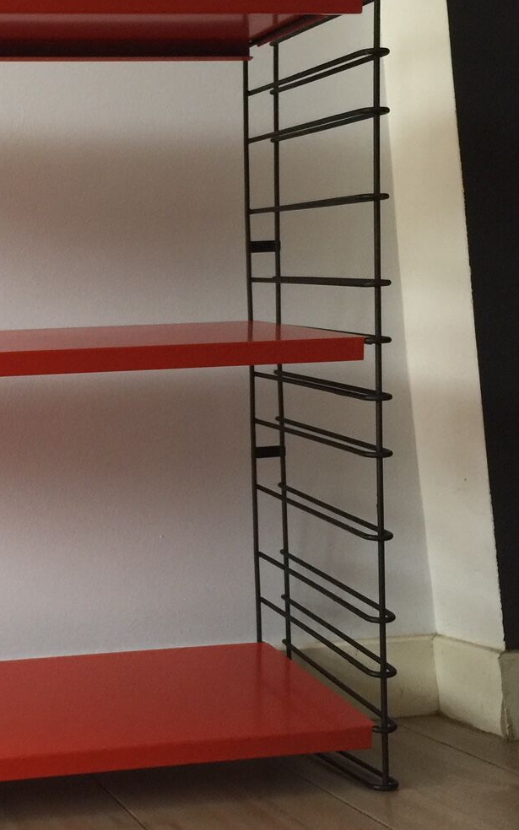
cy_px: 358
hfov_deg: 23.8
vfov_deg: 39.5
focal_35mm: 51
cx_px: -44
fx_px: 1154
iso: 64
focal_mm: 4.15
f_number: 2.2
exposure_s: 1/15
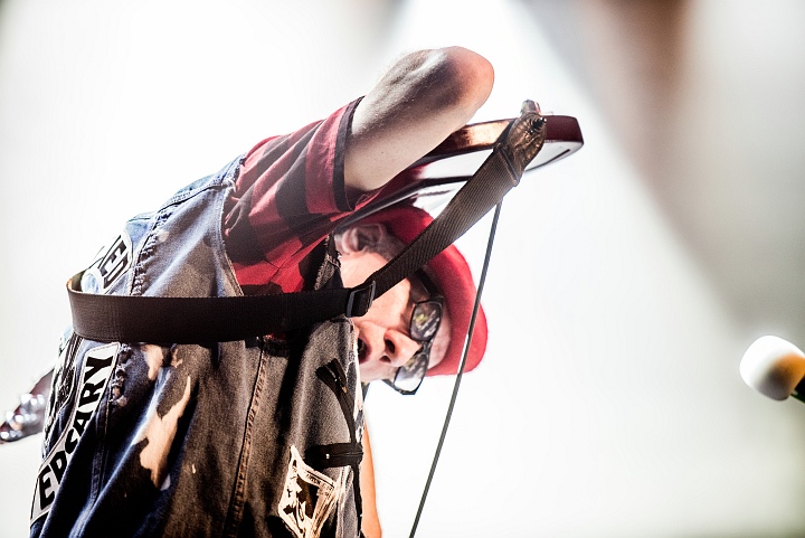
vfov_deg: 7.9
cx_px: 402
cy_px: 269
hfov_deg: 11.7
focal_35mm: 175
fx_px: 3915
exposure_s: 1/100
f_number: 2.8
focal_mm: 175
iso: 1000
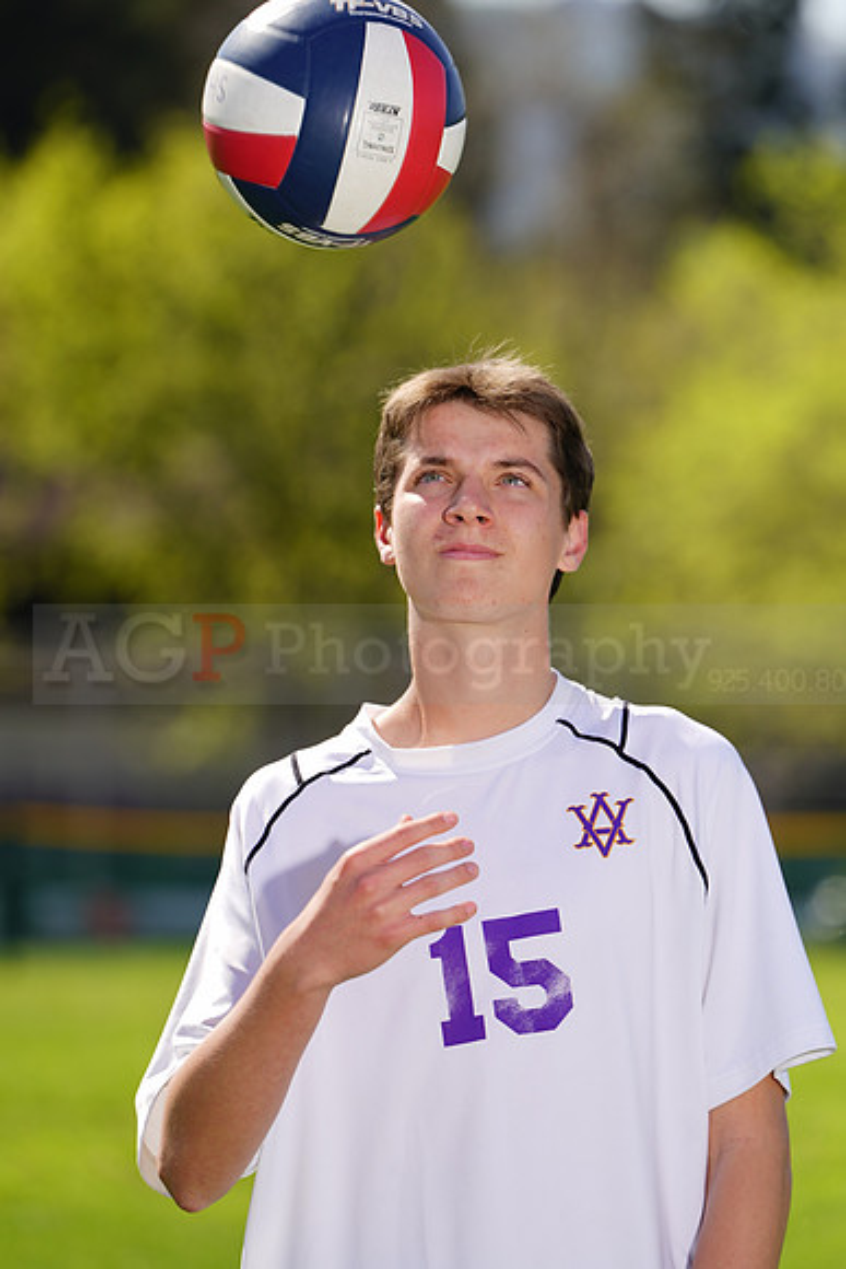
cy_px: 634
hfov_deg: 4.2
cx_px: 423
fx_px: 11413
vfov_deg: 6.4
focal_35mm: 324
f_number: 7.1
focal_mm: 324
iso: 64
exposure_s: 1/200
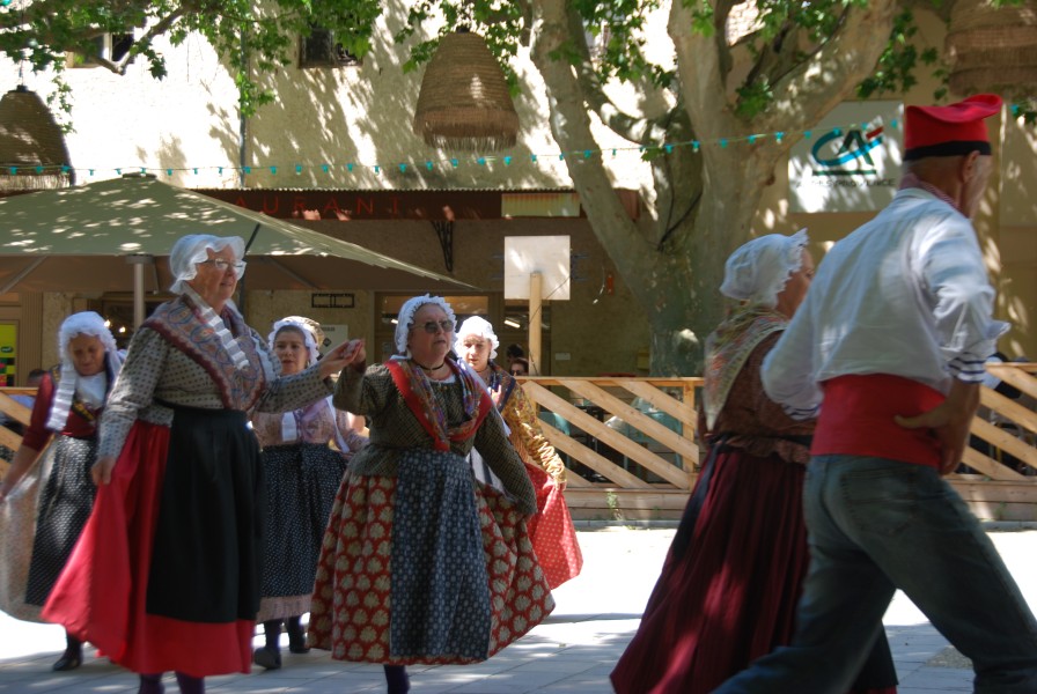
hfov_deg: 26.0
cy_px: 347
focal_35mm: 78
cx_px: 518
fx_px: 2250
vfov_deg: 17.5
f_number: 5.6
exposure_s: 1/125
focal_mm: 52
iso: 125
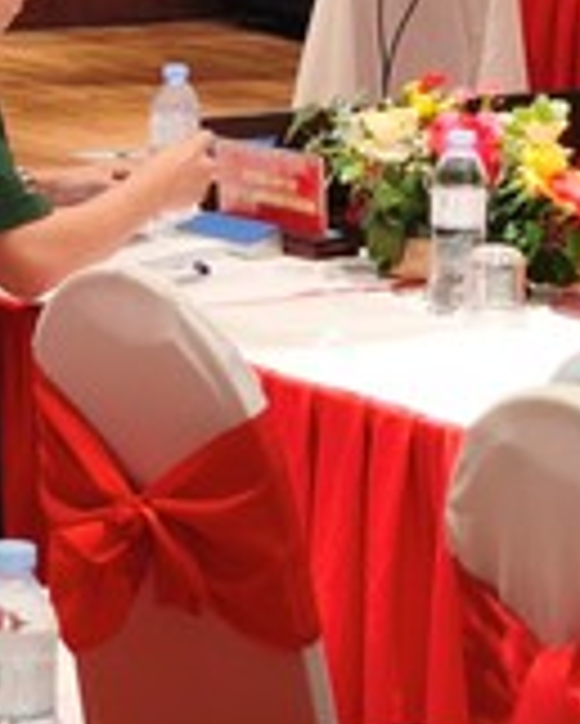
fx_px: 4159
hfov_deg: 7.9
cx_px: -4
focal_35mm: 194
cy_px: -49
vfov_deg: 9.9
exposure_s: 1/100
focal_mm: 7.1
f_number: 1.9
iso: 800
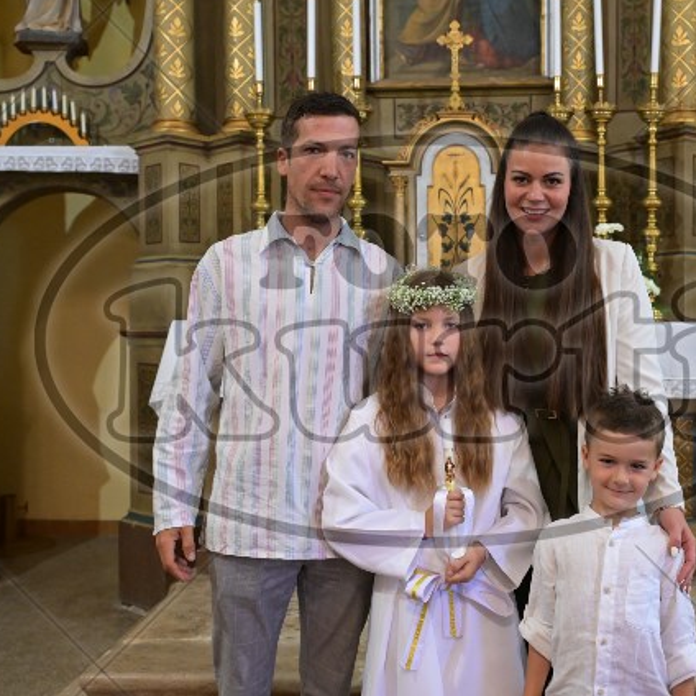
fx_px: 978
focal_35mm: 43
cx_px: 432
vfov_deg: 39.2
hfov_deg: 38.9
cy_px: 342
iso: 5000
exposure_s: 1/125
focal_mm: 33
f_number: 5
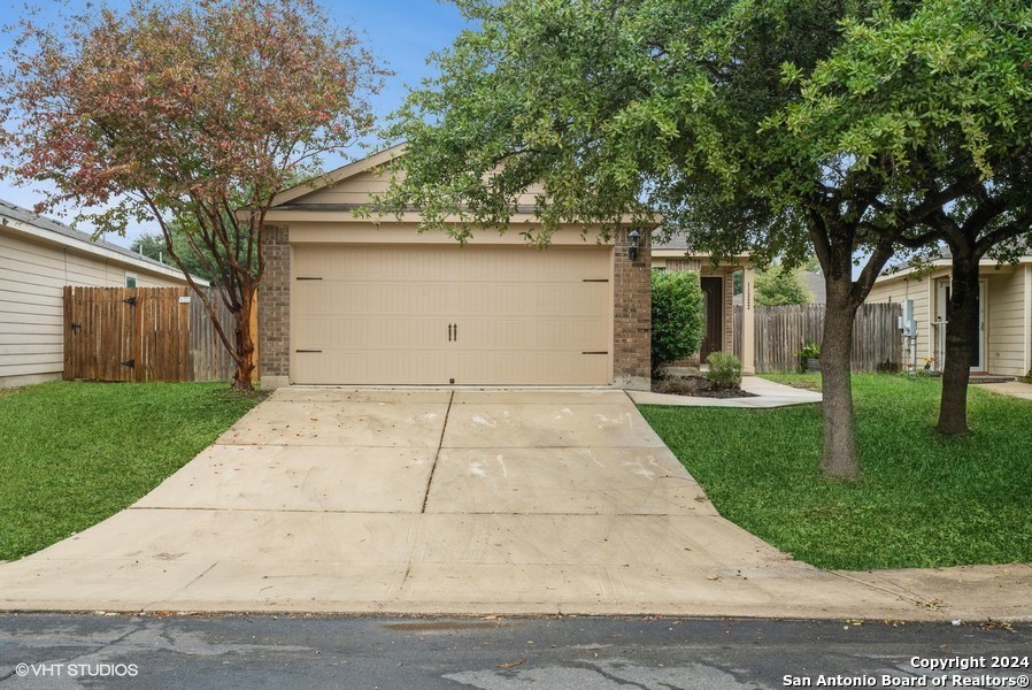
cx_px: 516
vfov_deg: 37.9
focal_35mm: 35
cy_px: 345
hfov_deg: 54.4
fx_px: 1004
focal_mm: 35
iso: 250
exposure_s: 1/30
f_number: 10
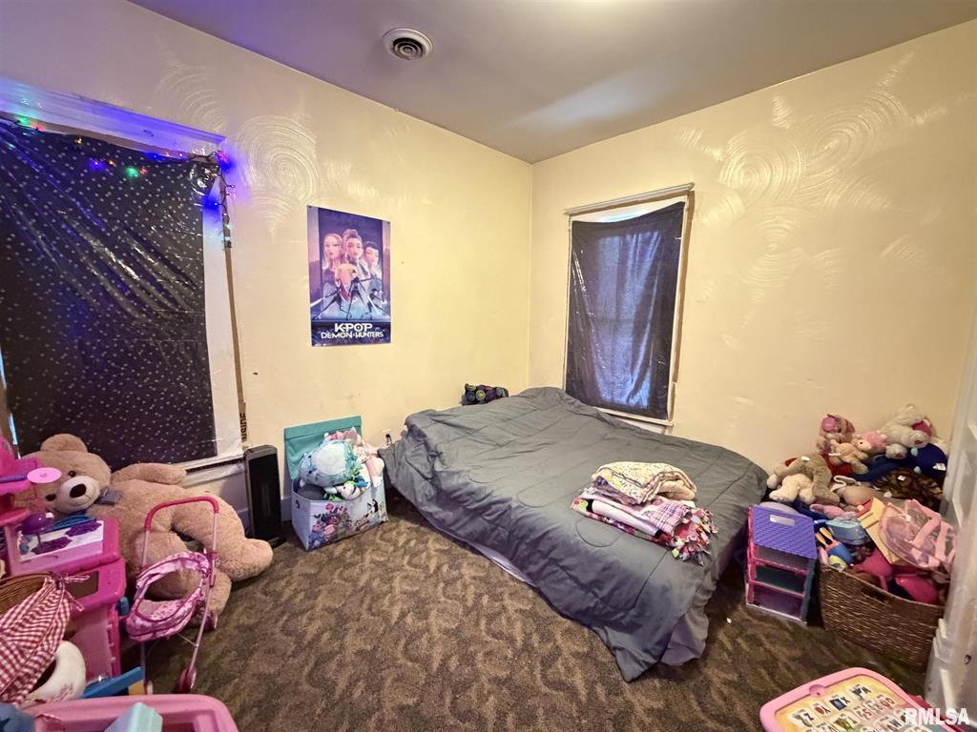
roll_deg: +0.0
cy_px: 366
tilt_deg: -7.7
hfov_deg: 102.1
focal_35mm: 14
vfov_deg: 85.7
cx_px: 488
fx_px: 395
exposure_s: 1/30
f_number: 2.2
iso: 2000
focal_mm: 2.22
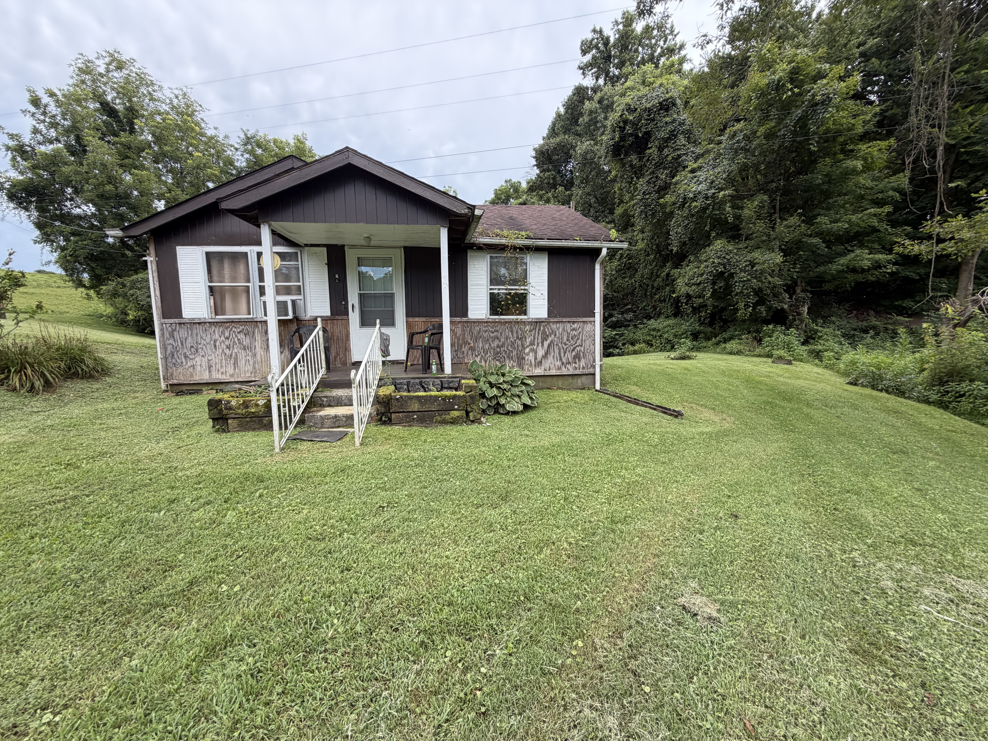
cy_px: 370
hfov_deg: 102.1
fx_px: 400
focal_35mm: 14
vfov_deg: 85.7
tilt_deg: -4.8
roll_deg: -1.1
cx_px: 494
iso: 50
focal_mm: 2.22
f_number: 2.2
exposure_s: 1/361
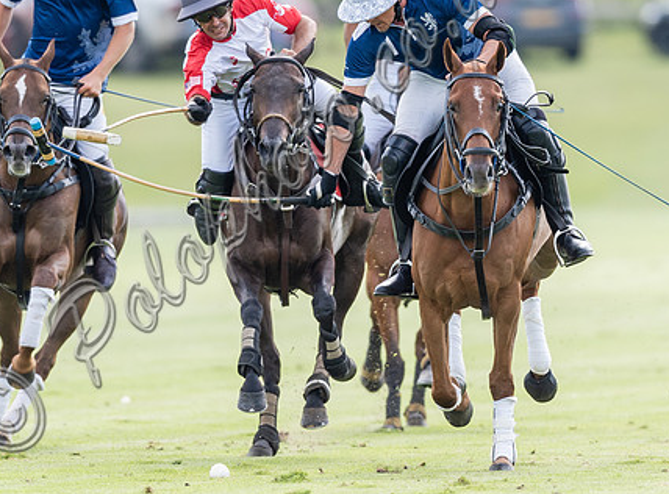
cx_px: 495
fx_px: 20621
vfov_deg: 1.4
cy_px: 162
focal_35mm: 1073
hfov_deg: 1.9
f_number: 4
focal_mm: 500
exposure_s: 1/1600
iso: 400
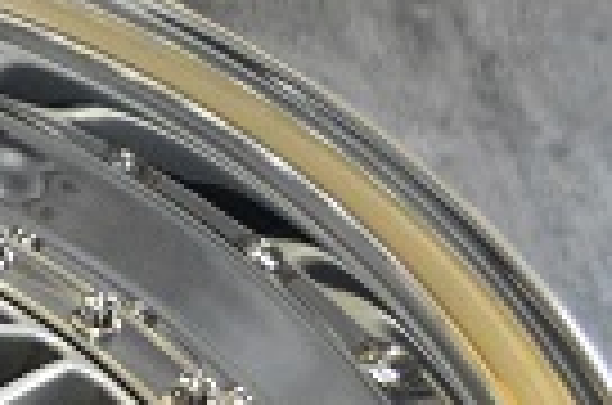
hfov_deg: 13.1
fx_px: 2357
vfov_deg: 9.4
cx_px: -554
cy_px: 724
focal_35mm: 139
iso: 3200
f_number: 4.5
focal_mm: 20
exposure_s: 1/80
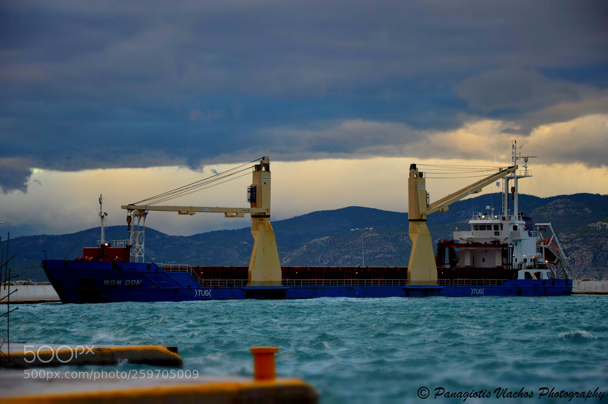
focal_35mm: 128
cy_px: 202
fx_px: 2151
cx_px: 304
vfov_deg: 10.7
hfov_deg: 16.1
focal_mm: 85
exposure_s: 1/500
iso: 900
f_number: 5.6
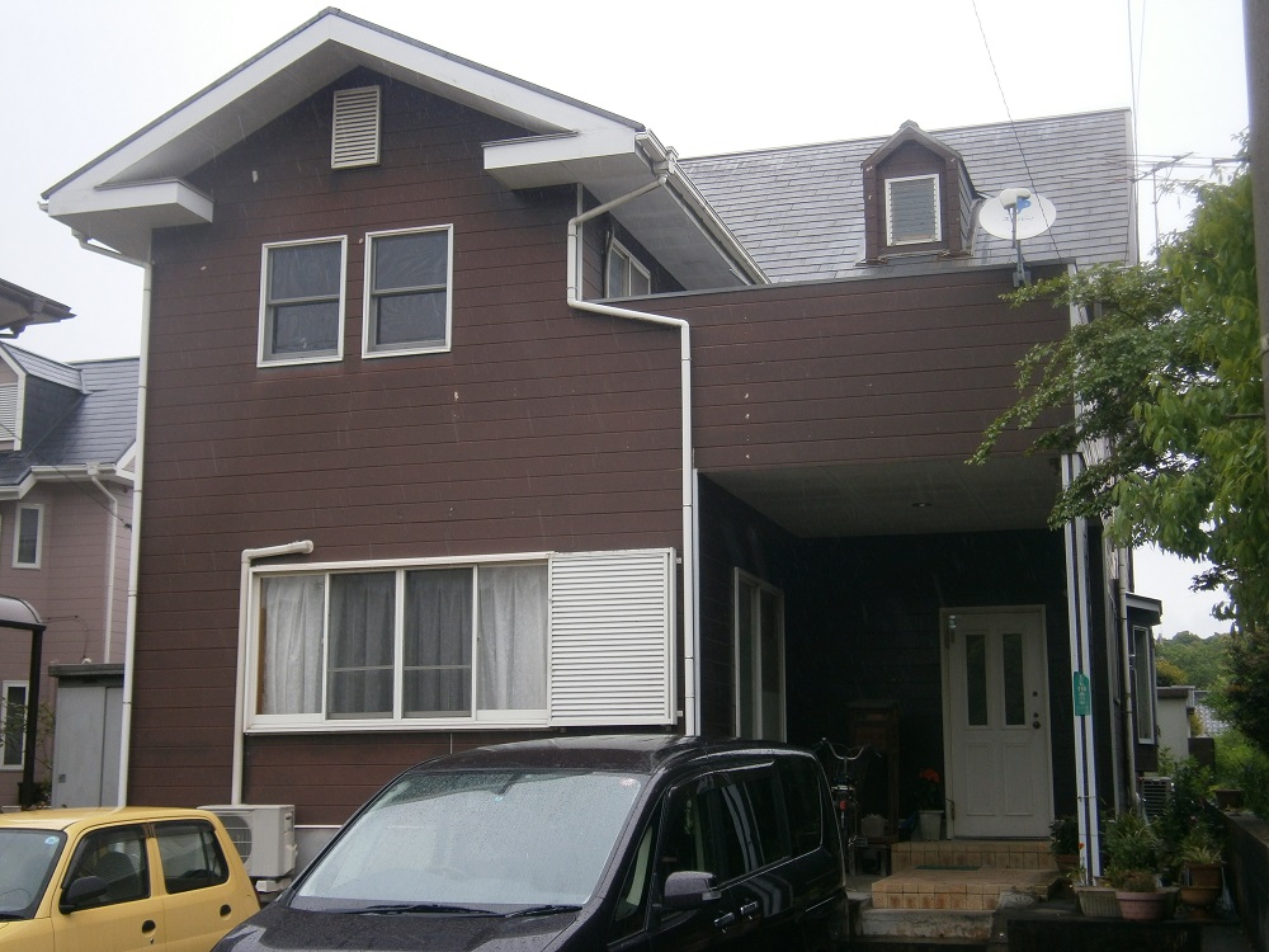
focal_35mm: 47
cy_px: 476
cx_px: 634
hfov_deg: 40.4
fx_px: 1723
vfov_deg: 30.9
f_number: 3.4
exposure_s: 1/200
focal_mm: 8.3
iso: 80
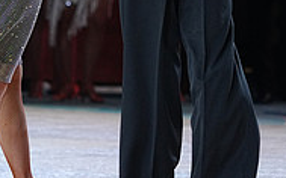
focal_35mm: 478
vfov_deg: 2.7
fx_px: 3725
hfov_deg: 4.4
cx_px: 116
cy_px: -77
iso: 1250
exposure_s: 1/500
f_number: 4
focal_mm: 153
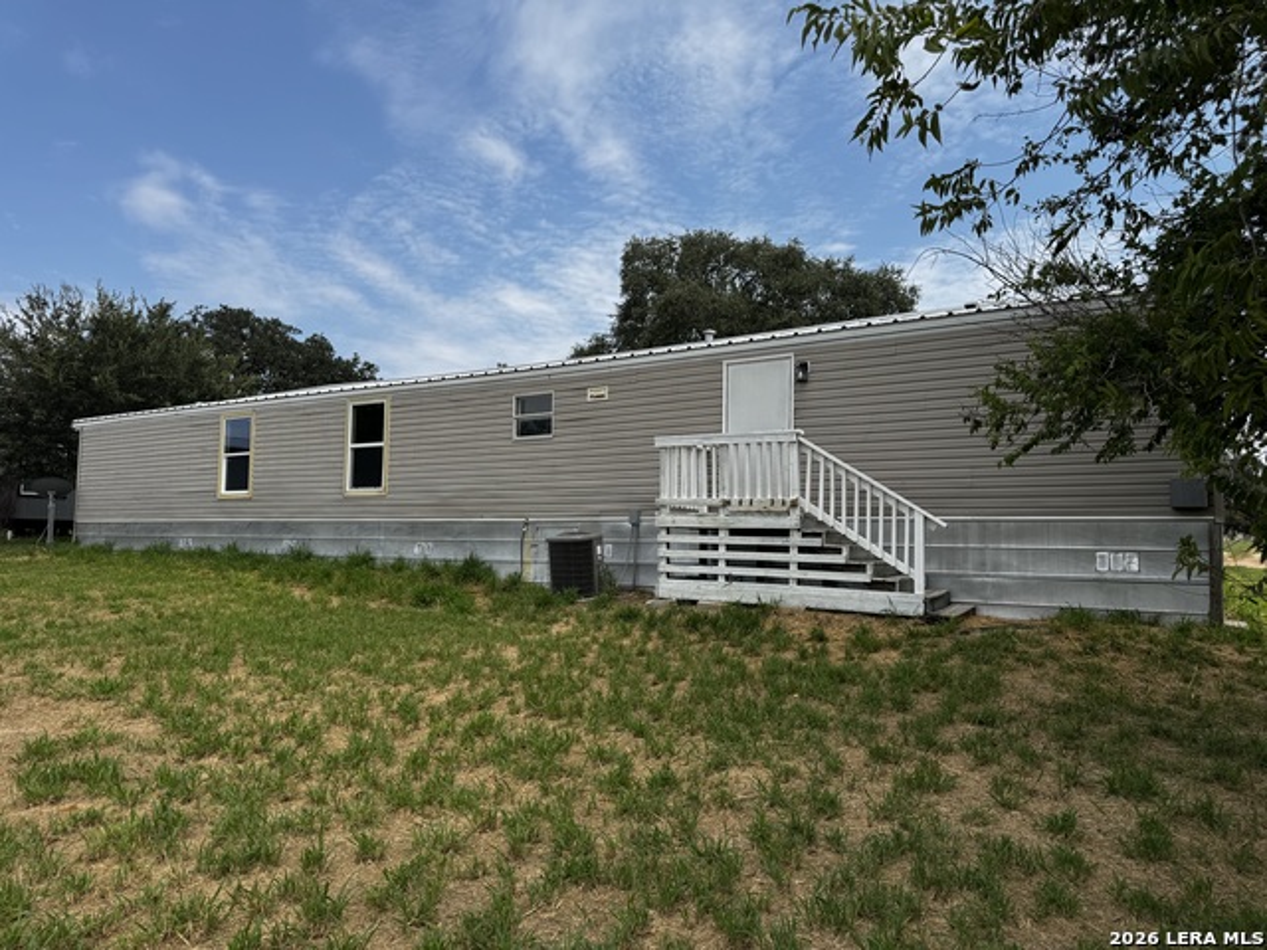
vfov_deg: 56.8
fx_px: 878
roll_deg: -1.2
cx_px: 634
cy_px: 475
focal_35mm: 24
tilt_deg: +3.9
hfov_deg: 71.6
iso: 80
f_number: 1.78
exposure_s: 1/4049
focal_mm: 6.76
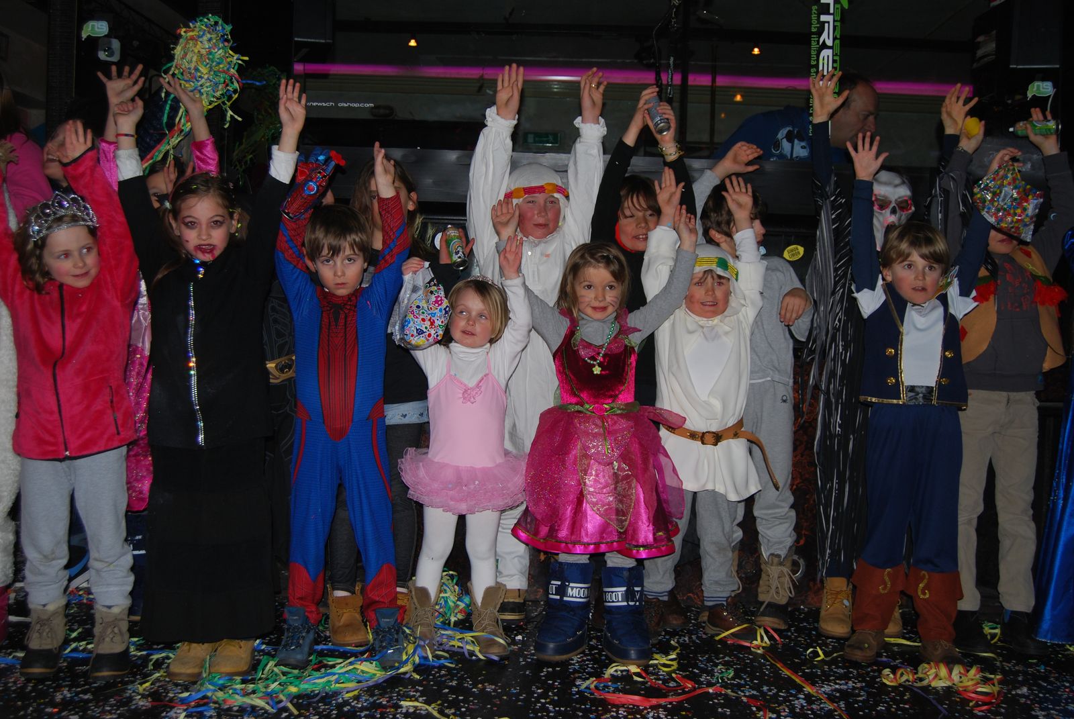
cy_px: 360
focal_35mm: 34
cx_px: 537
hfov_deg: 55.1
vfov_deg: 38.5
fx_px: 1030
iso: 200
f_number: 3.8
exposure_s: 1/60
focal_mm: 23
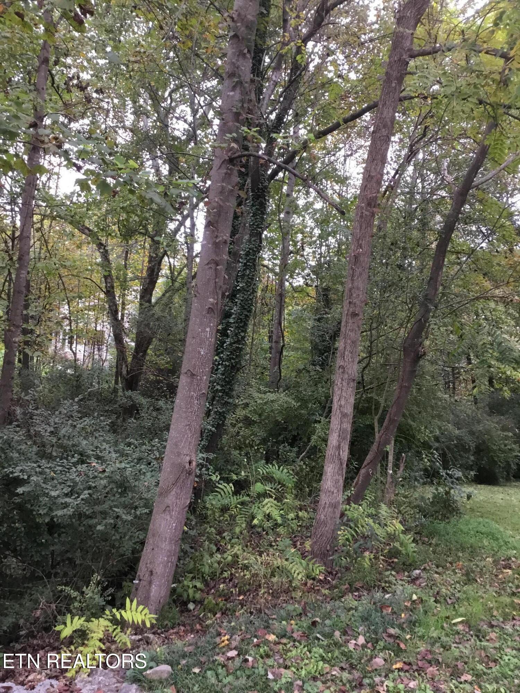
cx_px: 260
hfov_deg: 45.4
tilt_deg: +1.3
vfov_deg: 58.4
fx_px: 621
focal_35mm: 31
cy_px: 346
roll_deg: -2.7
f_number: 2.4
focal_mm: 3.3
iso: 64
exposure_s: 1/30
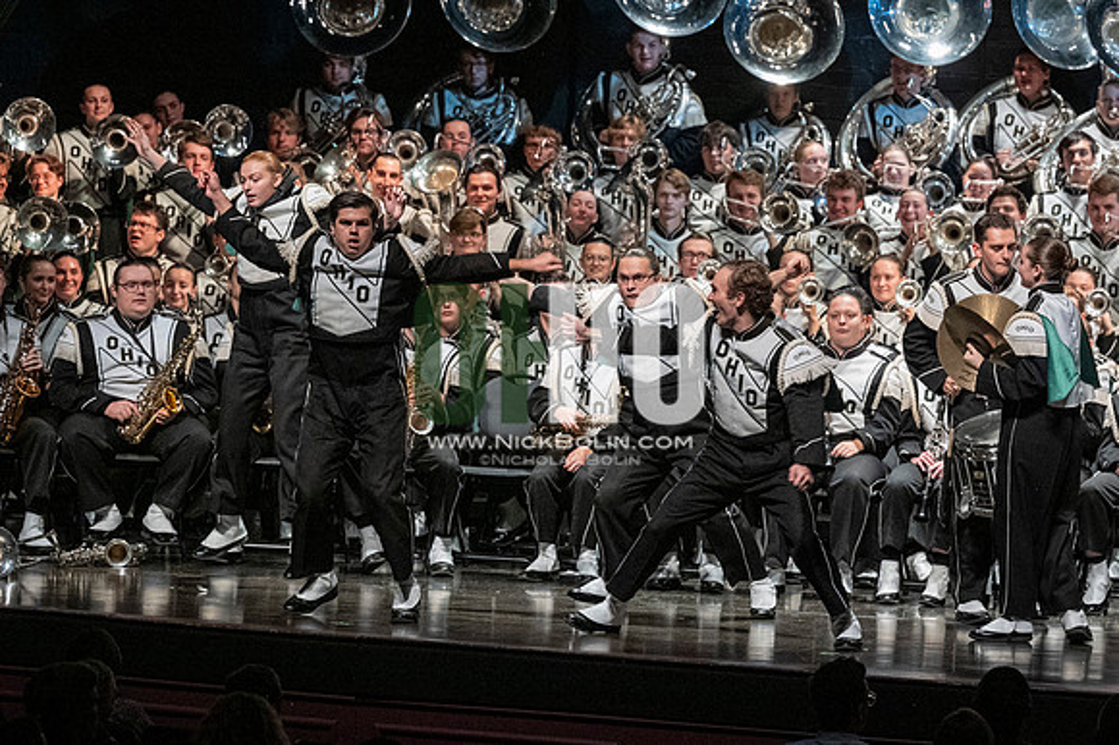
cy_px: 372
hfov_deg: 9.8
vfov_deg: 6.5
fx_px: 6524
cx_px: 560
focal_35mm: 210
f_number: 4
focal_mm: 140
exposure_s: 1/500
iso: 4000
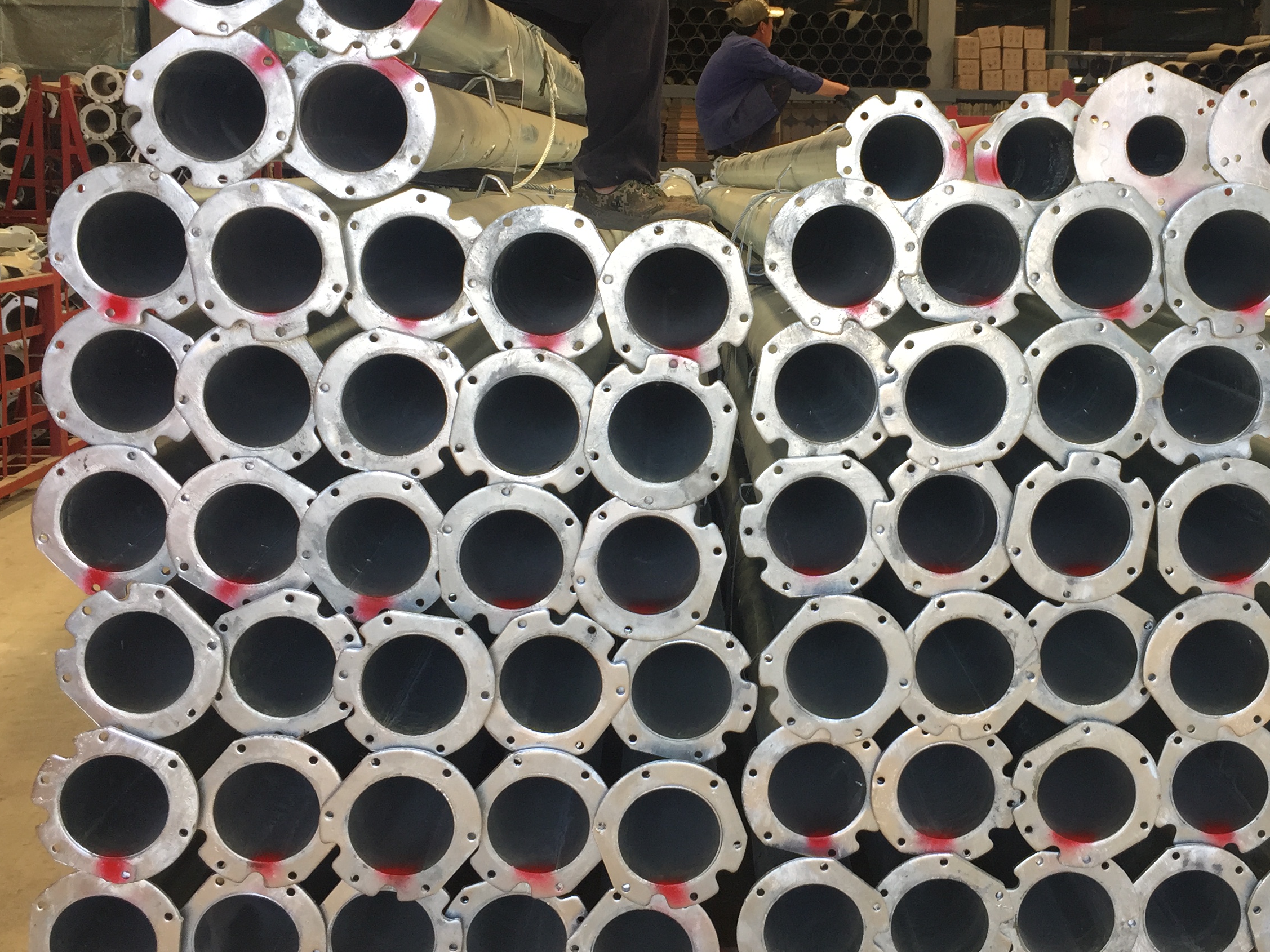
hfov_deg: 44.5
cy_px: 380
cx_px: 788
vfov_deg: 34.2
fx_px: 1541
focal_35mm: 42
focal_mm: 4.15
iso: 40
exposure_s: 1/120
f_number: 2.2
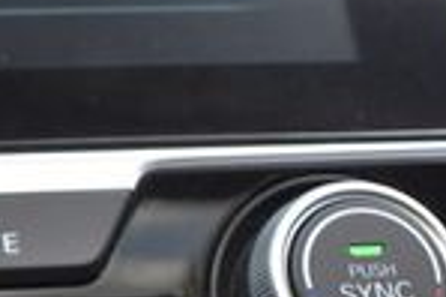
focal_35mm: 116
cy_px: 304
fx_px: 1436
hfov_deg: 16.6
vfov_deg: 11.7
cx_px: -153
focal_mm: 18
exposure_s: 1/250
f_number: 3.5
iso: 450
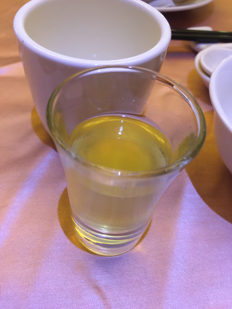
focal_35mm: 29
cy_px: 154
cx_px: 116
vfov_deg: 61.7
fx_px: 259
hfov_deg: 48.2
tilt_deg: -50.3
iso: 64
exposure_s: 1/4
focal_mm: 4.15
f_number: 2.2
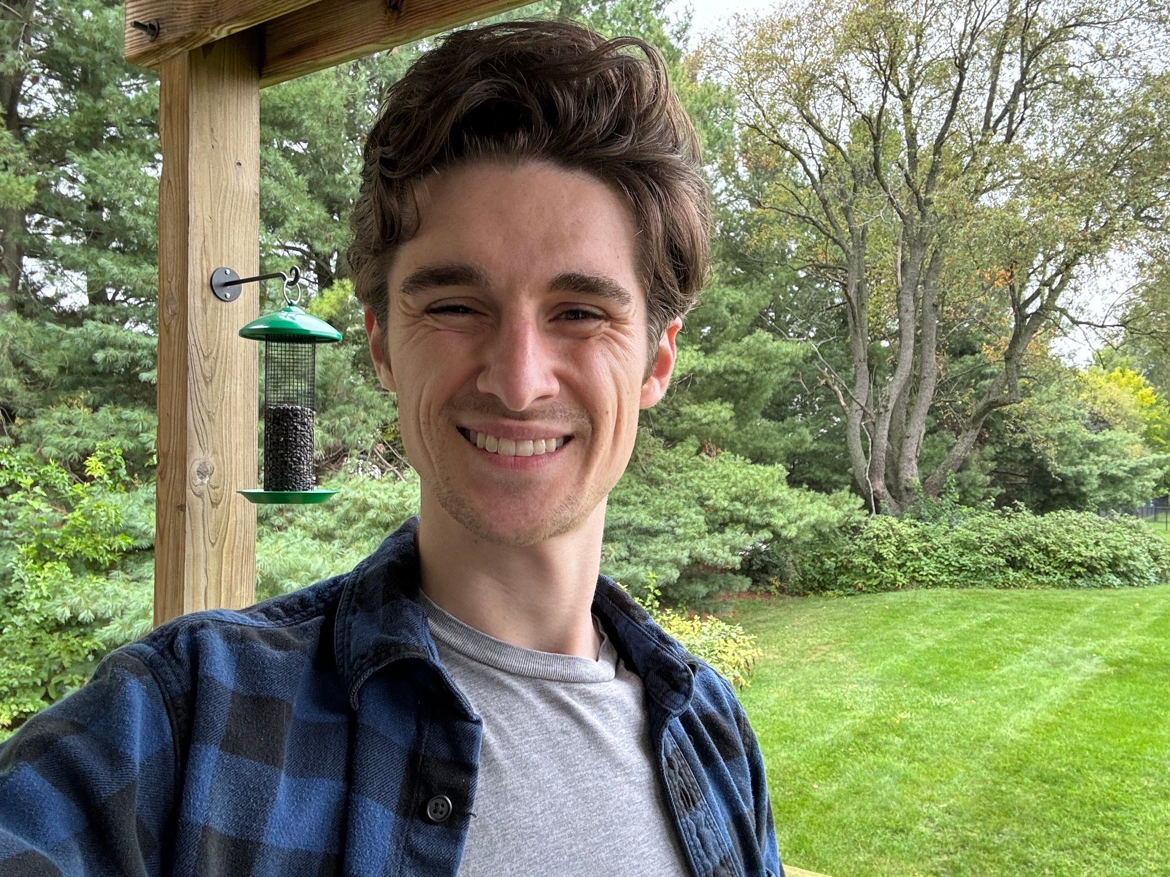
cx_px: 585
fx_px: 1014
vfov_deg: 46.8
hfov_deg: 60.0
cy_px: 438
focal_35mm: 30
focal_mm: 2.69
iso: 80
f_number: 1.9
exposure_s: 1/114
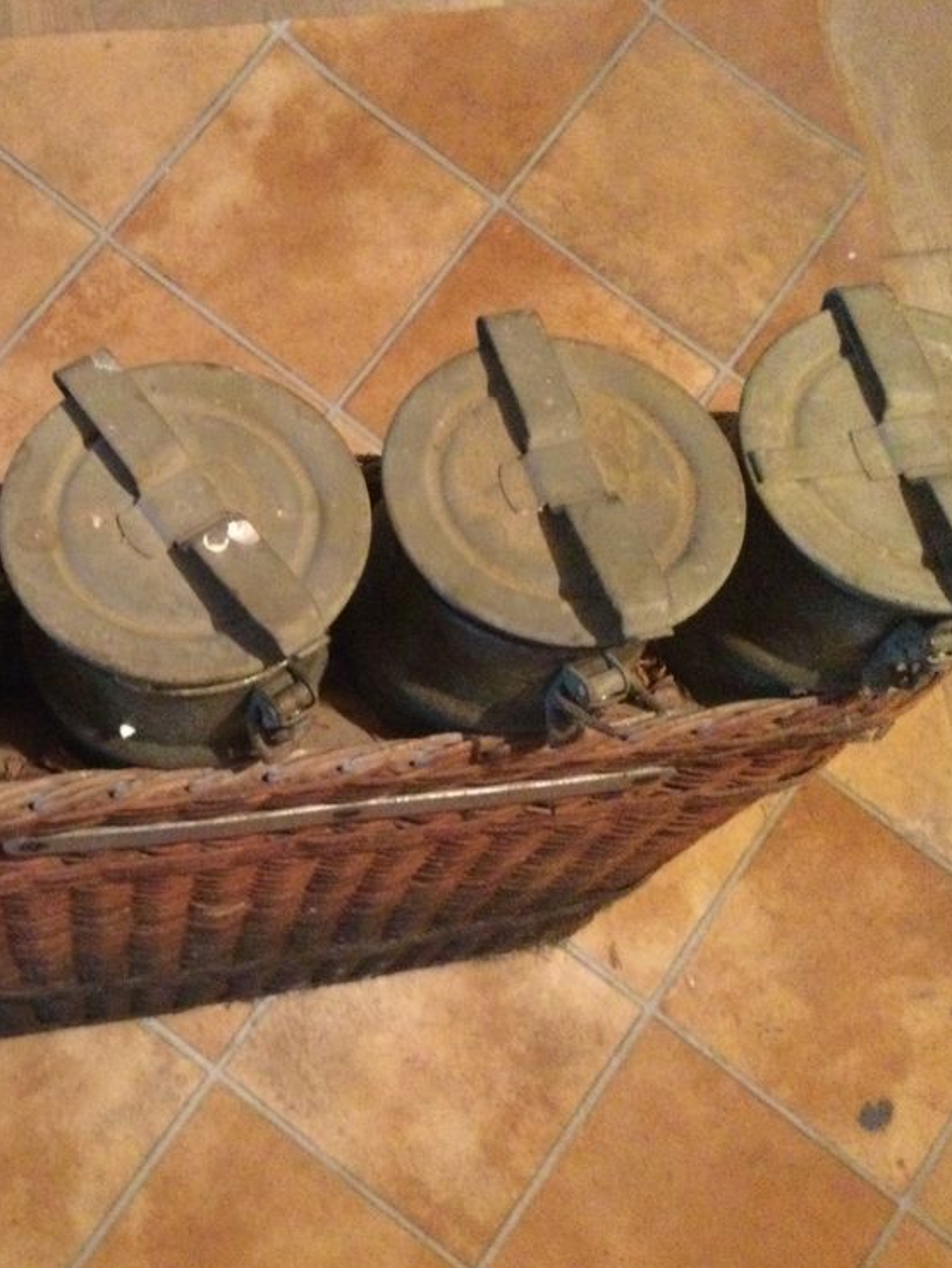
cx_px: 251
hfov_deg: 33.7
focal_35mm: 42
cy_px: 643
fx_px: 1539
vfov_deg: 44.8
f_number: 2.4
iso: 800
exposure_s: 1/17
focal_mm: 3.3
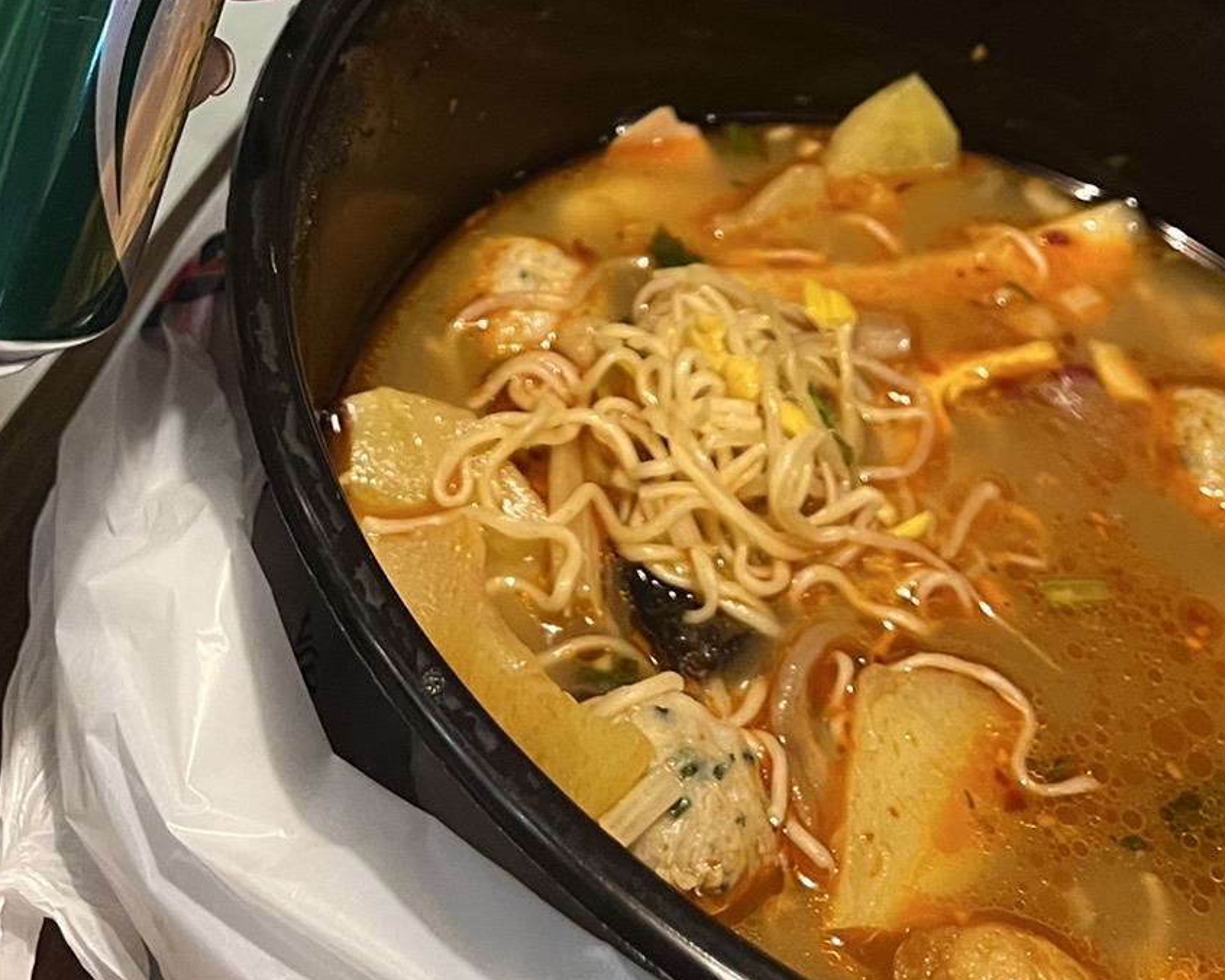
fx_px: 2176
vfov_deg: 23.3
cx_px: 489
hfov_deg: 31.4
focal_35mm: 60
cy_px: -184
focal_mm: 5.1
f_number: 1.6
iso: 500
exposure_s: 1/33
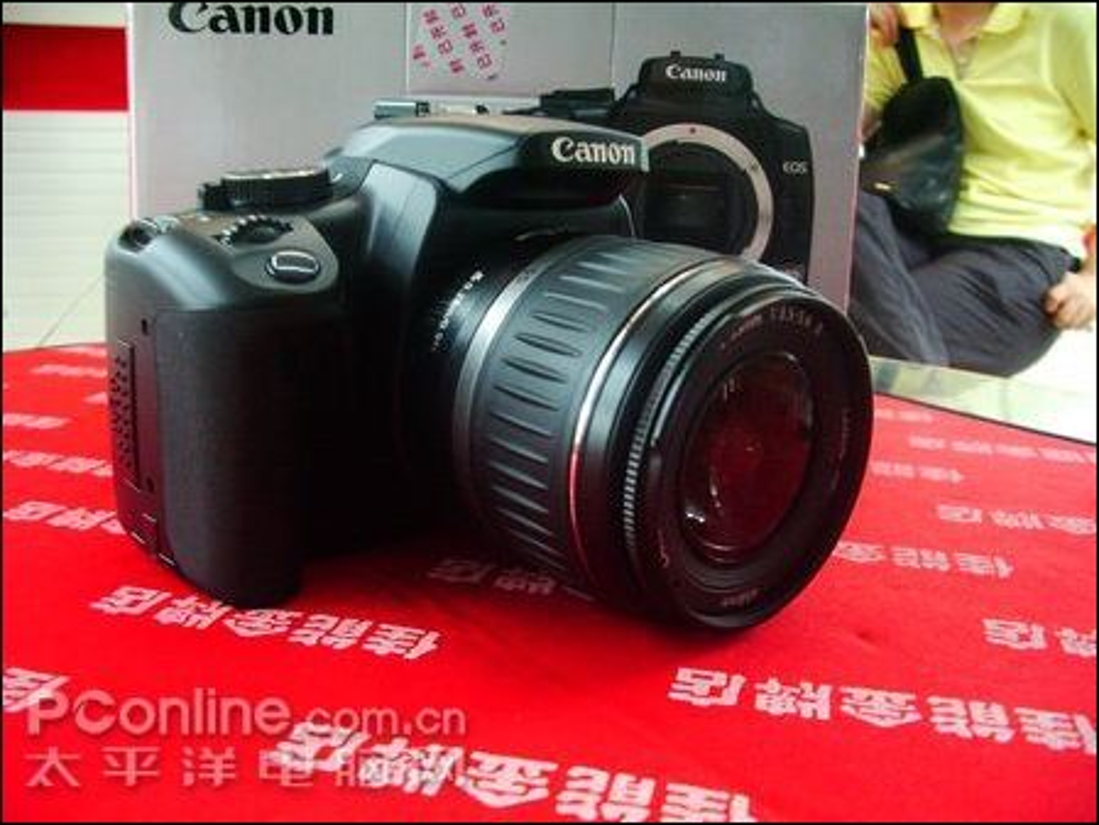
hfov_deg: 52.6
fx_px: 1111
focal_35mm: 35
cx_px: 550
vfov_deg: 40.7
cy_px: 412
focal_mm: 5.8
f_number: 2.6
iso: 400
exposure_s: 1/50
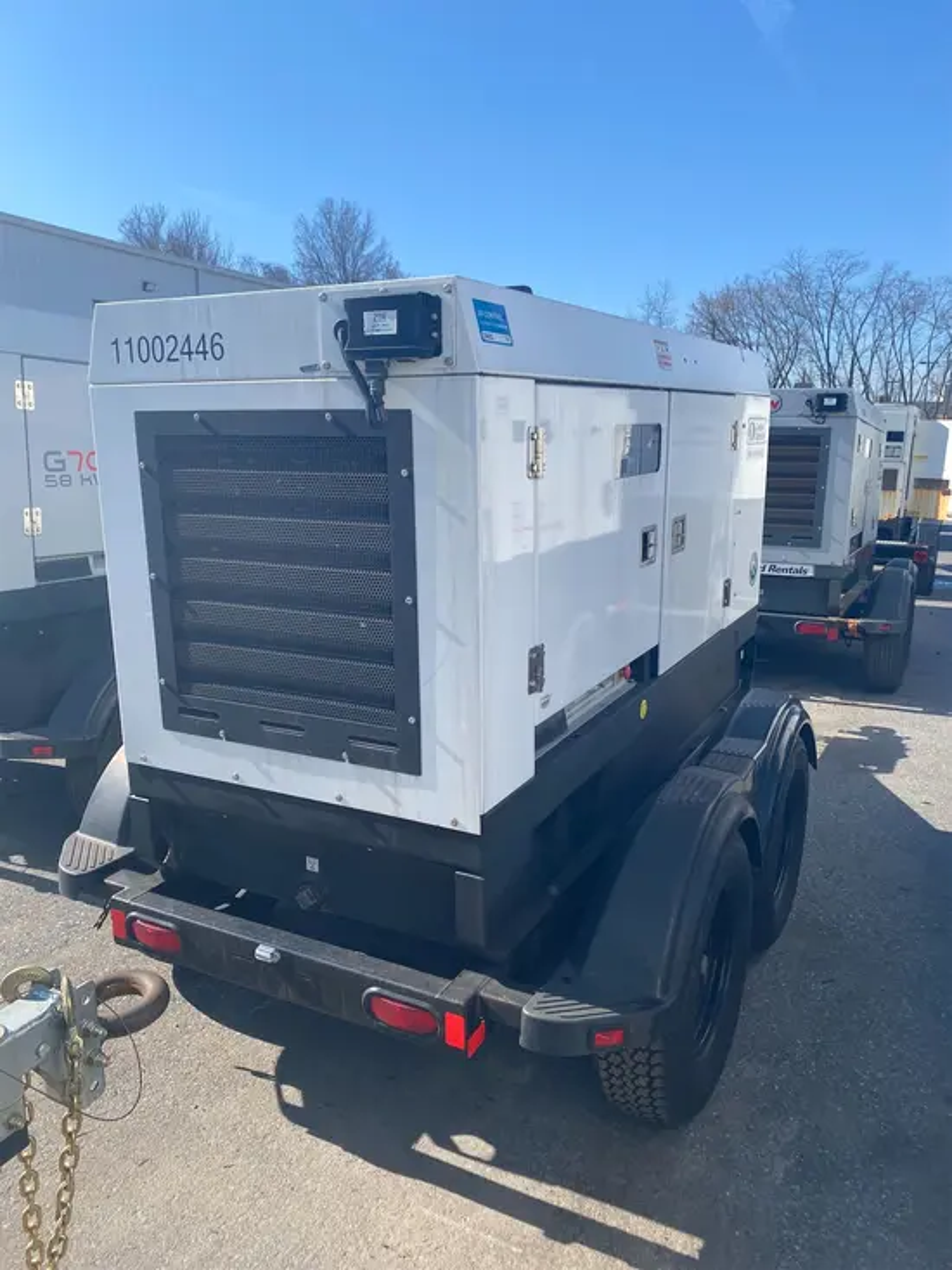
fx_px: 953
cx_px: 476
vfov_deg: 67.3
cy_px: 635
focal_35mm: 26
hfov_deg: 53.1
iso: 32
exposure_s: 1/2141
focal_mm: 4.25
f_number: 1.8
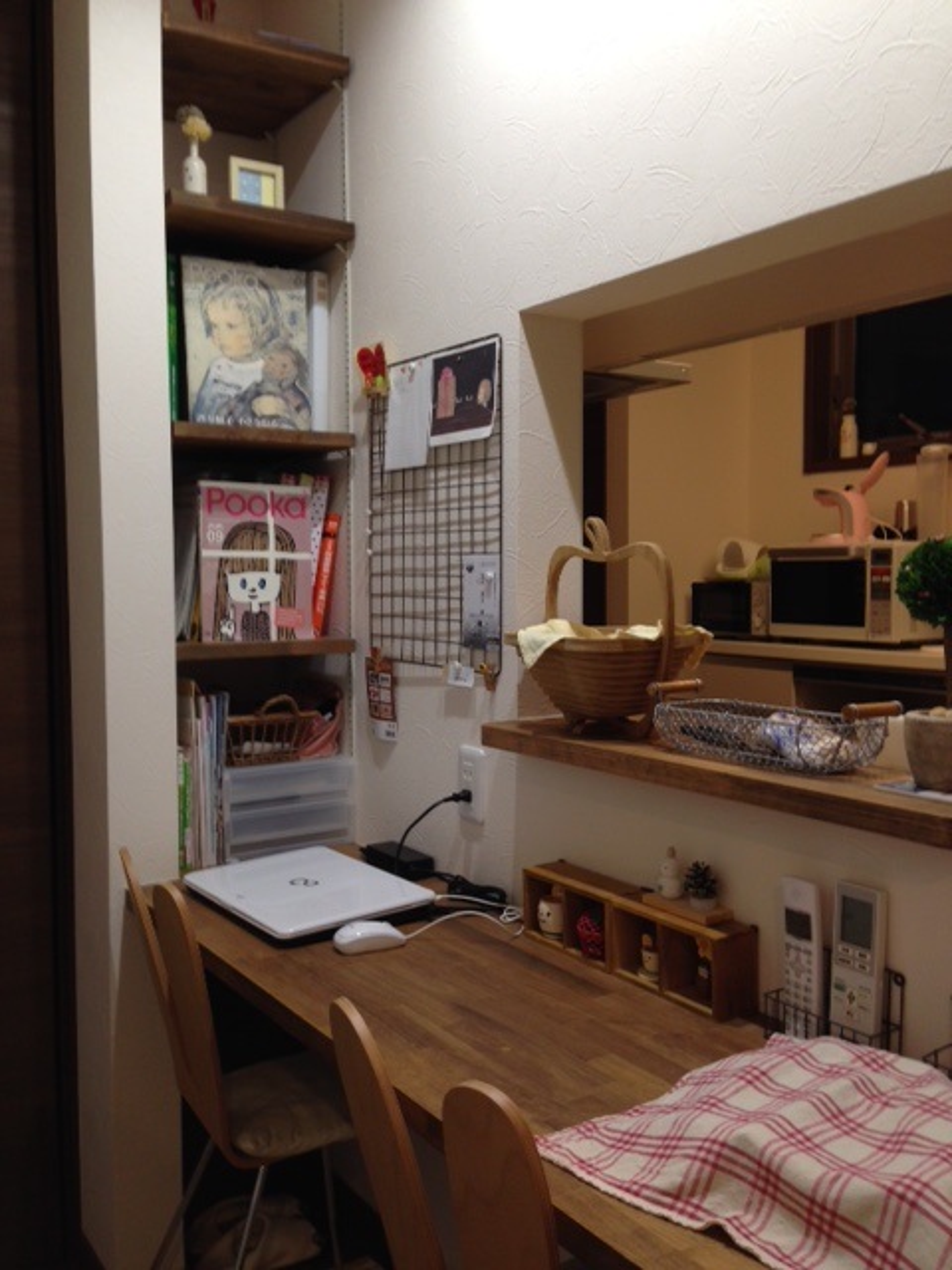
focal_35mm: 33
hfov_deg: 42.9
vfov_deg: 55.4
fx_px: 1210
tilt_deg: -3.3
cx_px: 476
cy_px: 635
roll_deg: +0.5
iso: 64
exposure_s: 1/20
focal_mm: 4.12
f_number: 2.4
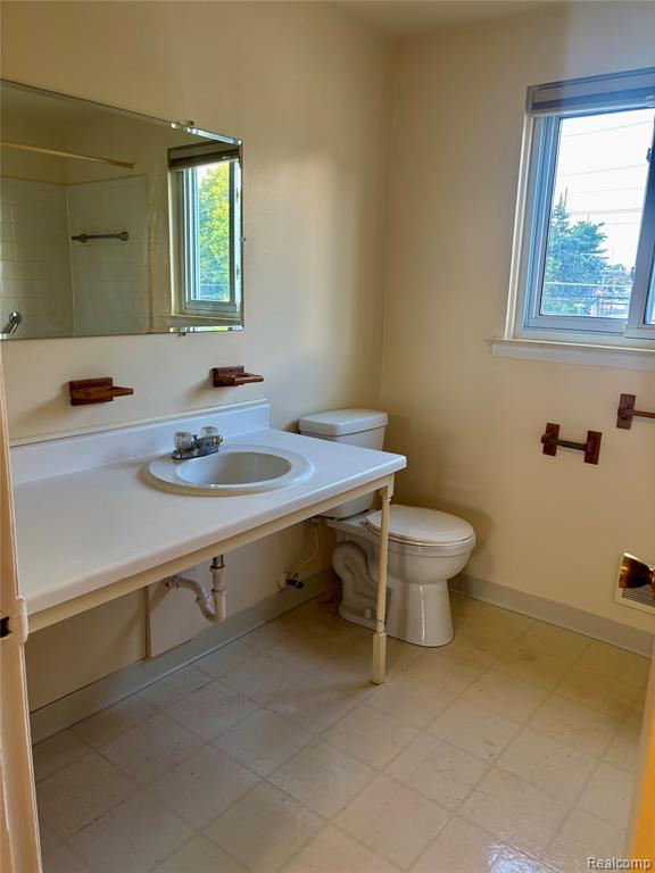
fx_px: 656
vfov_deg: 67.3
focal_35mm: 26
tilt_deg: -12.7
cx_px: 328
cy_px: 436
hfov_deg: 53.1
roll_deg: -1.7
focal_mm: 5.96
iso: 100
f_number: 1.6
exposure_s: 1/60
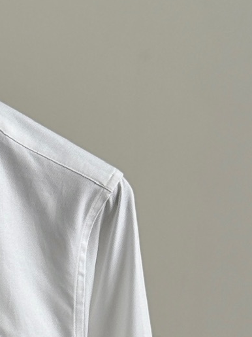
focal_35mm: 191
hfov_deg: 7.6
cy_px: 388
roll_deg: +0.1
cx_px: -131
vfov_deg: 10.2
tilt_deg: -12.4
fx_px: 1855
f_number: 1.78
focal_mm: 6.76
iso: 50
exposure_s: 1/182
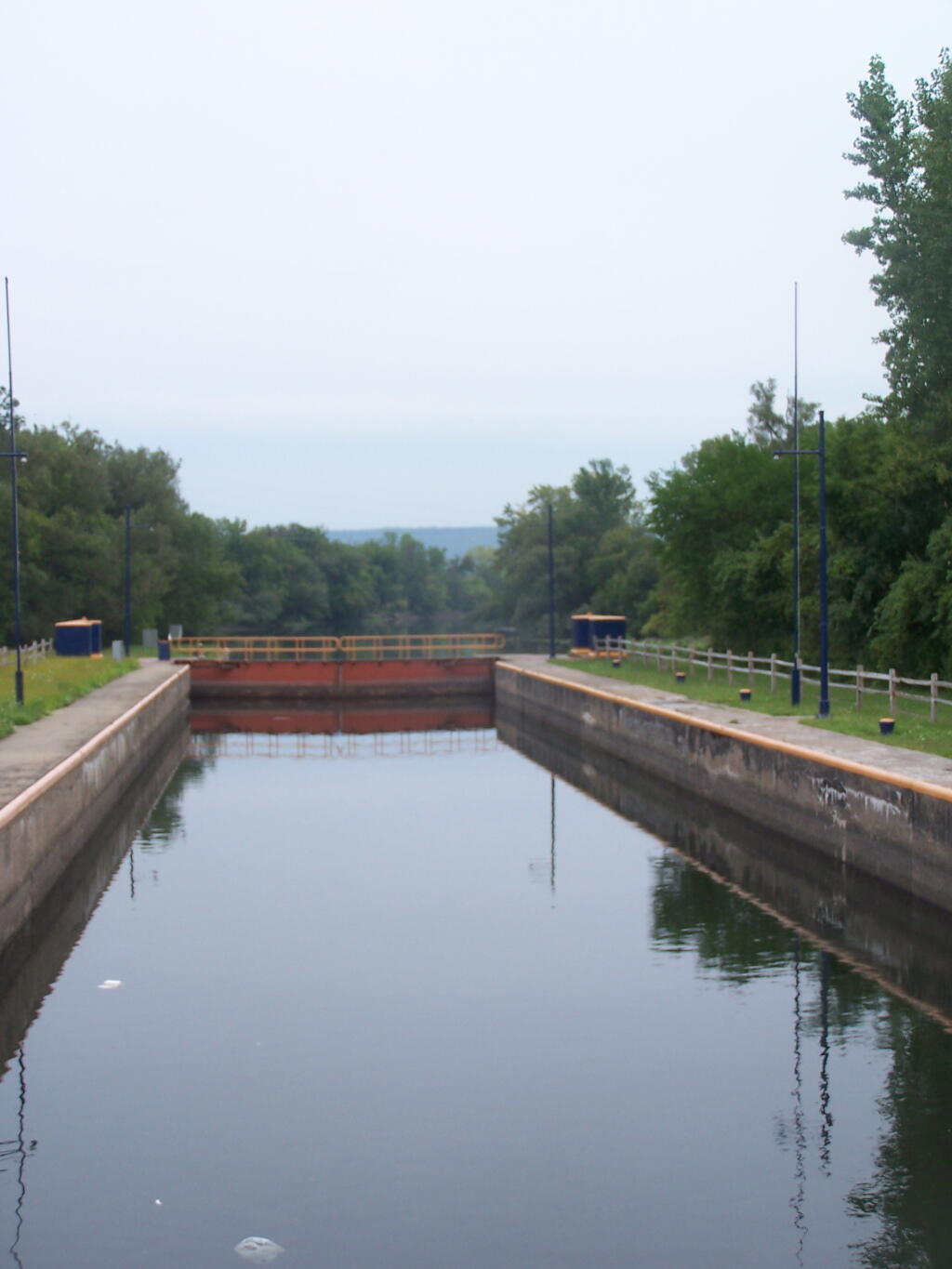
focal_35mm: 59
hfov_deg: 24.8
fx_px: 2163
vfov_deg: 32.7
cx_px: 476
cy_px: 634
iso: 80
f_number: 3.1
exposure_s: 1/80
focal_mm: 9.8
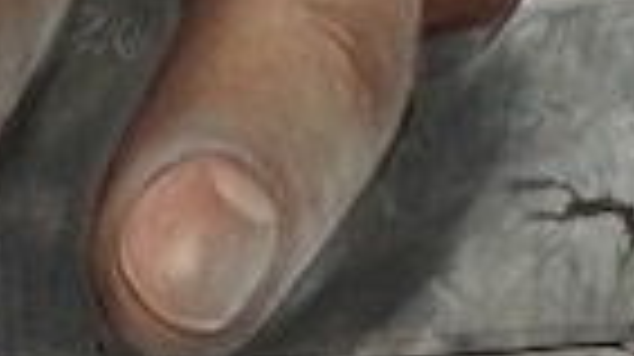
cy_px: -649
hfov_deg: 7.3
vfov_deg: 4.0
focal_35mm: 297
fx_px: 4988
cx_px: 468
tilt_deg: +6.1
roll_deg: +1.9
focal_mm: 6.76
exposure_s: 1/5848
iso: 64
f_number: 1.78
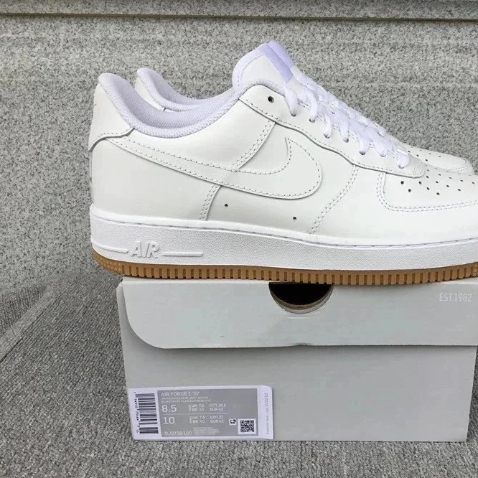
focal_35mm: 37
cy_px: 240
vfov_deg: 44.9
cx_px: 304
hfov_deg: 44.5
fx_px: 578
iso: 25
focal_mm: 3.3
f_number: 2.4
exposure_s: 1/108
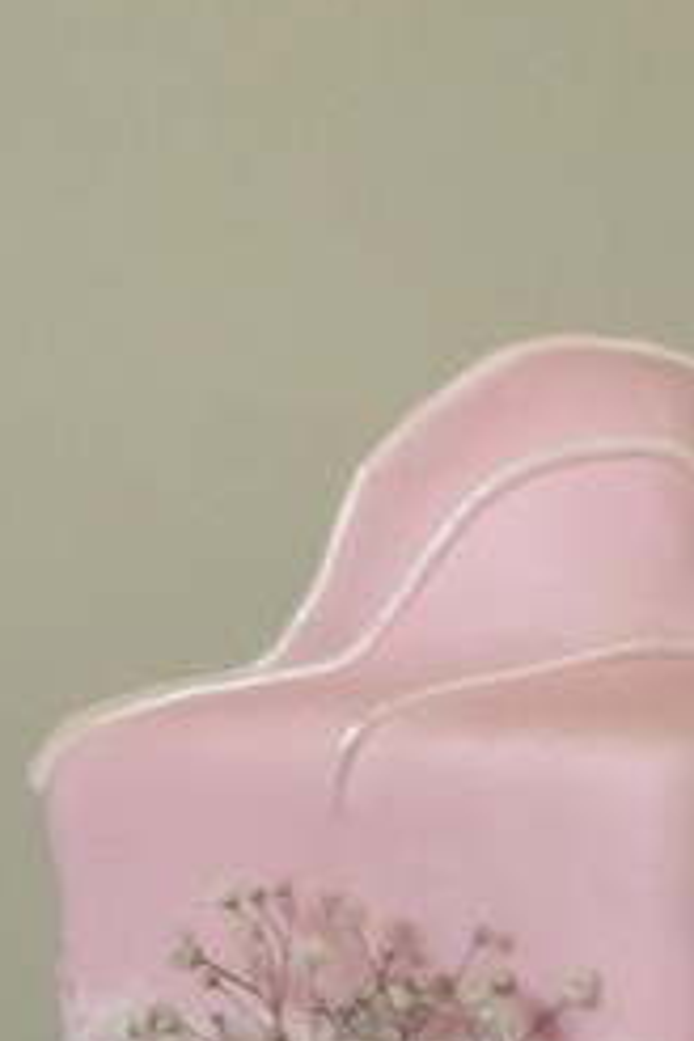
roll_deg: +0.2
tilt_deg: -21.6
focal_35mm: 98
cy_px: 1371
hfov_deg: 13.8
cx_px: 681
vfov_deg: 19.2
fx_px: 2834
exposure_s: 1/30
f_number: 2.2
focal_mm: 4.15
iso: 64
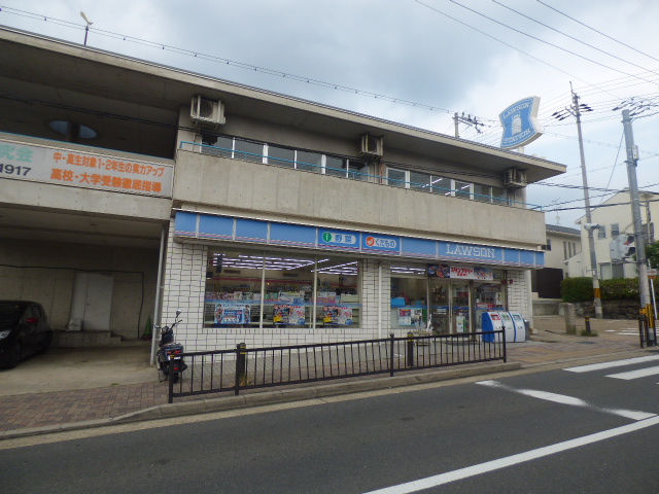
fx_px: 381
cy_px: 247
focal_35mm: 20
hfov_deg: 81.7
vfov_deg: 66.0
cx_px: 330
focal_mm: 3.58
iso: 100
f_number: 2.8
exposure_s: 1/320
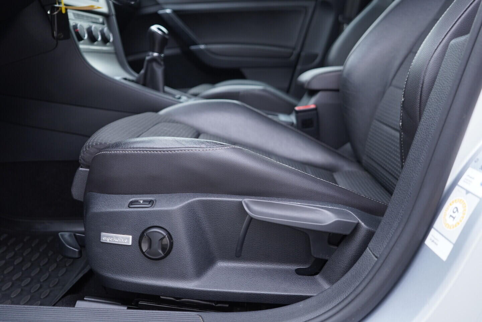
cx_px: 241
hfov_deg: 53.1
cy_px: 161
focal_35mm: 36
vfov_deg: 36.9
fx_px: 482
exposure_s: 1/40
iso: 250
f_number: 2.8
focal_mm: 24
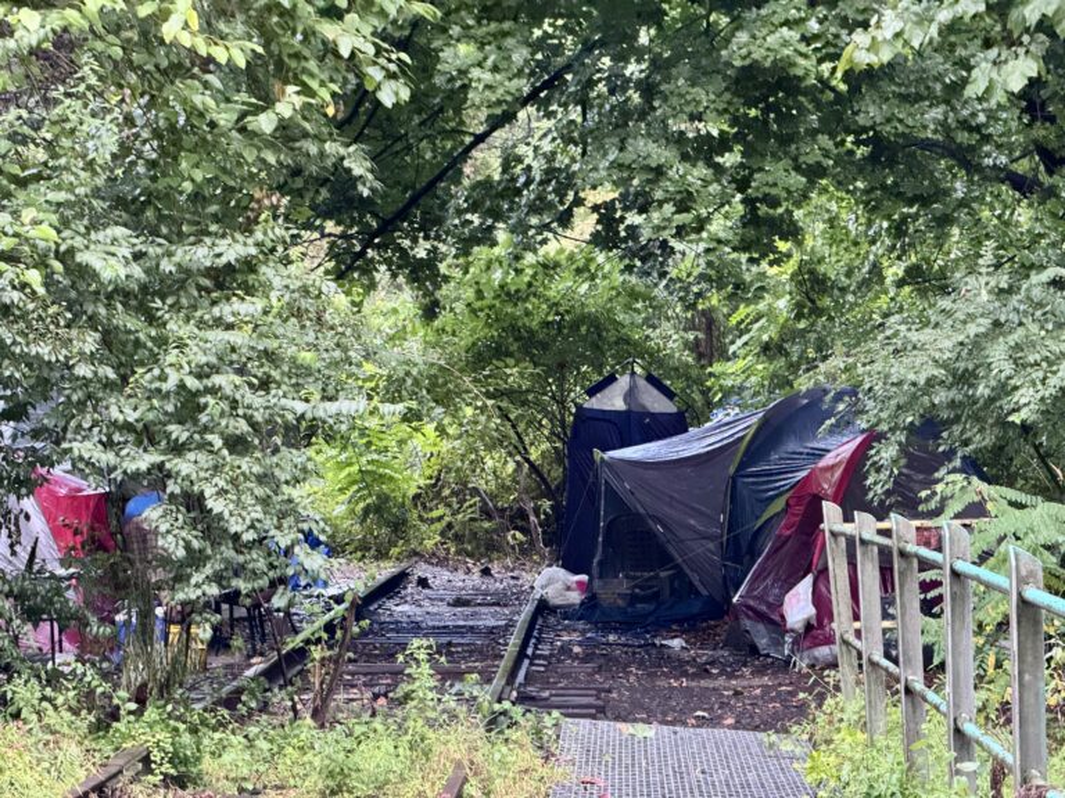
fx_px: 3692
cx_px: 532
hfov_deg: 16.4
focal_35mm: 120
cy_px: 399
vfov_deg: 12.3
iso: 800
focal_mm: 15.66
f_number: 2.8
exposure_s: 1/56
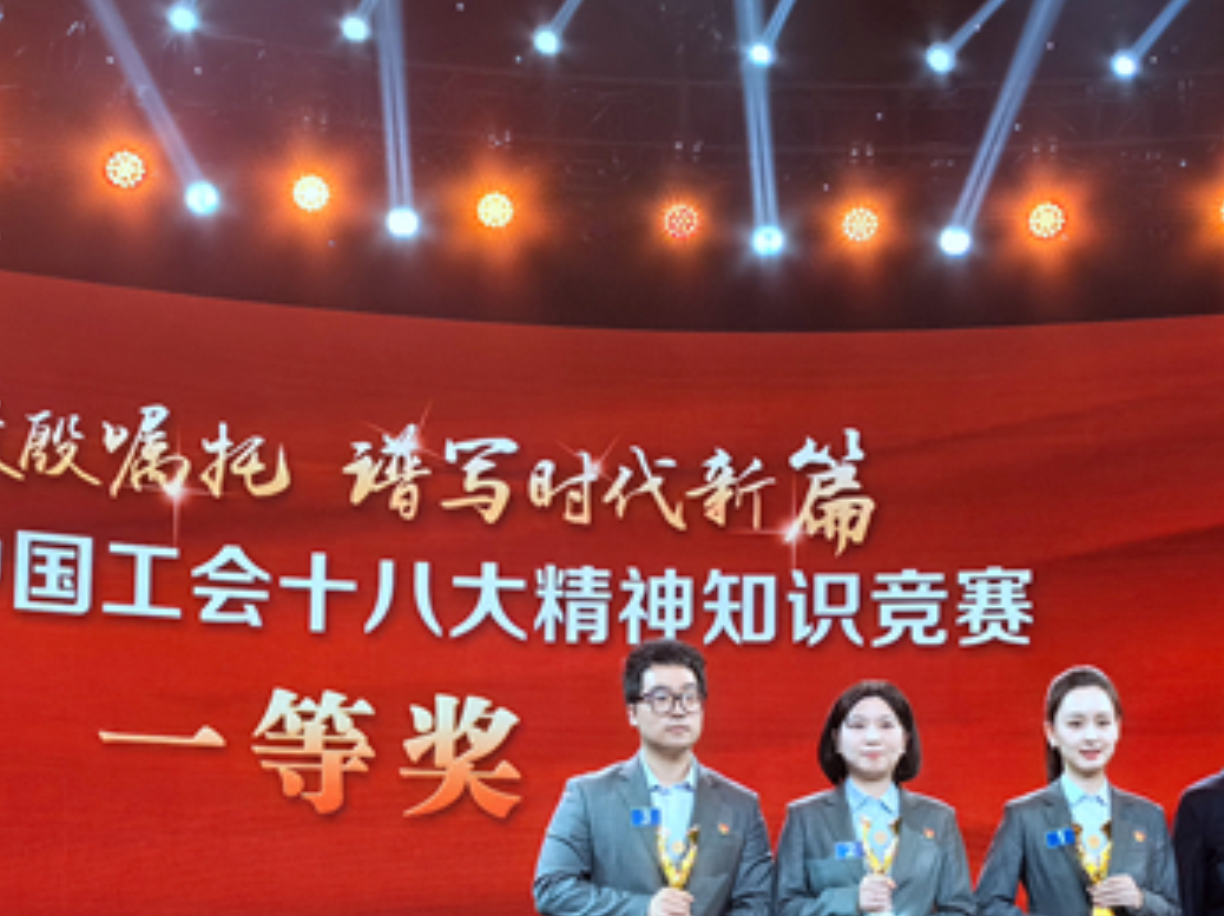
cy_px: 702
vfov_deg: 19.0
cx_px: 665
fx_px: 2721
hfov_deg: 25.3
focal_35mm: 77
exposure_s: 1/114
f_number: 2
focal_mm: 5.75
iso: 50
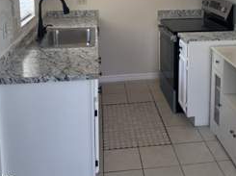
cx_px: 155
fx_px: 320
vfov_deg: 29.6
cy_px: 20
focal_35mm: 47
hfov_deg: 40.1
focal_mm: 6.76
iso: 100
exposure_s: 1/120
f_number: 1.78
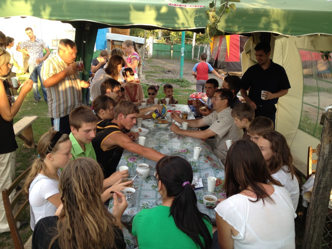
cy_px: 124
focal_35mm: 35
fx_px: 336
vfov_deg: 40.7
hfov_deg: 52.6
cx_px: 166
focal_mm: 4.28
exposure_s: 1/122
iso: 64
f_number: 2.4
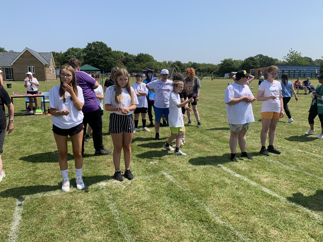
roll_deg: +0.9
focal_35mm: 26
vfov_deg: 53.1
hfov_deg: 67.3
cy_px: 121
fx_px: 243
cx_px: 162
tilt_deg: -10.5
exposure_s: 1/2114
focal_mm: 4.25
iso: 25
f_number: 1.8
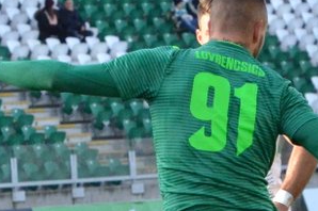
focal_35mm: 700
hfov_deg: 2.9
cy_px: 144
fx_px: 6176
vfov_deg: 2.0
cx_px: 186
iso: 3200
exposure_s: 1/1600
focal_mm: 116
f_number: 10
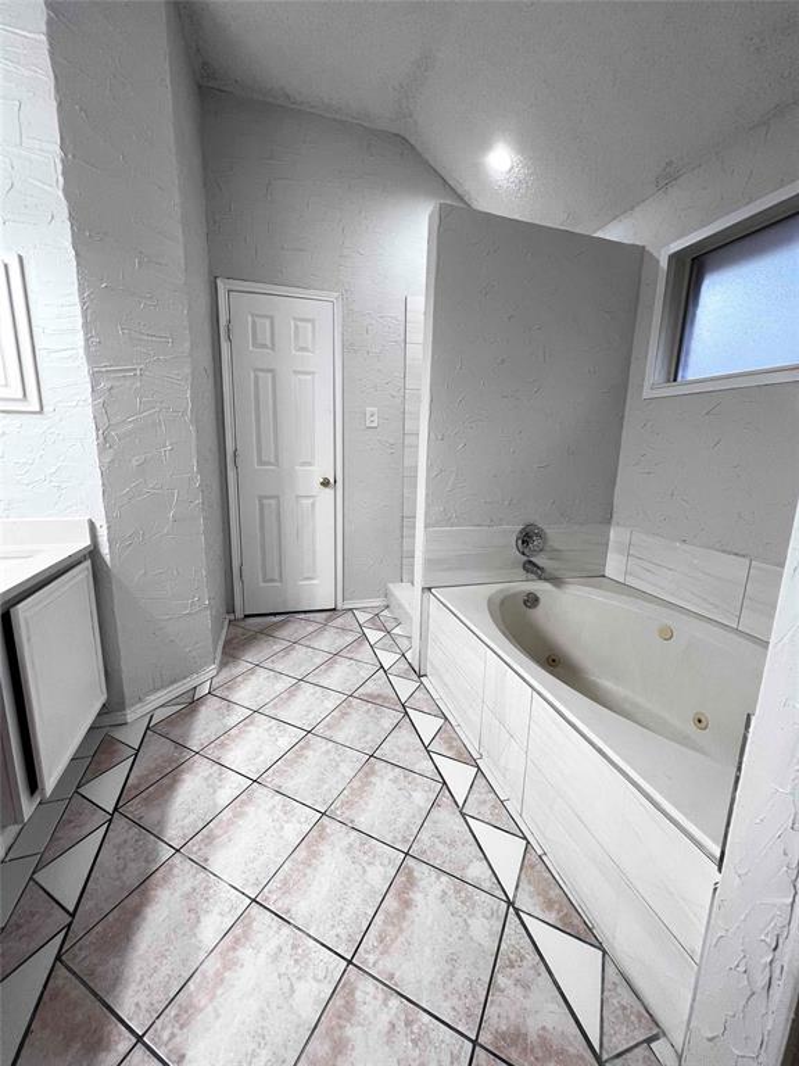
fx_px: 400
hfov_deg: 89.9
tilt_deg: -11.8
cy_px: 533
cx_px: 400
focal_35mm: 13
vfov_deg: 106.2
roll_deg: -1.1
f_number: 1.8
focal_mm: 1.57
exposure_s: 1/120
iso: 200
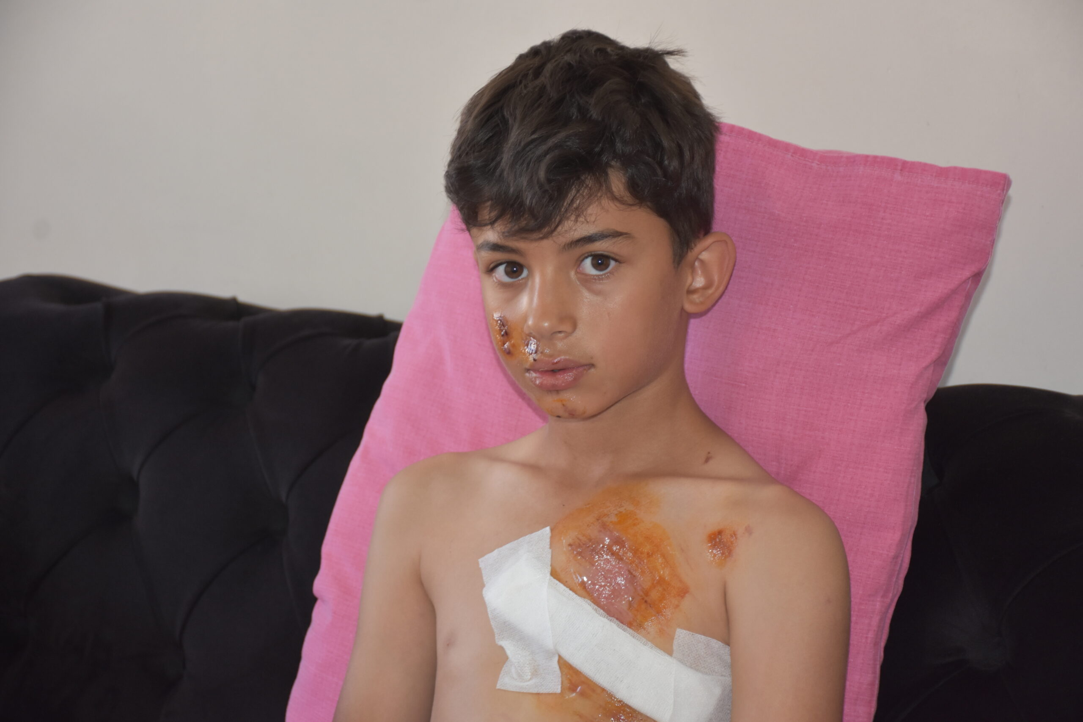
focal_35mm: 99
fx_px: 2978
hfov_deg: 20.6
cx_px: 542
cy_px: 361
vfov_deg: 13.8
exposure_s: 1/60
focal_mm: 66
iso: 800
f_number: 5
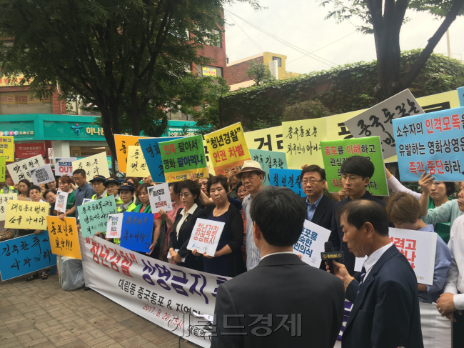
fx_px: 389
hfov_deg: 61.7
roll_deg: +2.4
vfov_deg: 48.2
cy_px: 174
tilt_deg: -0.8
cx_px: 232
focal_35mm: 29
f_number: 2.2
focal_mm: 4.15
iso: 25
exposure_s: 1/60
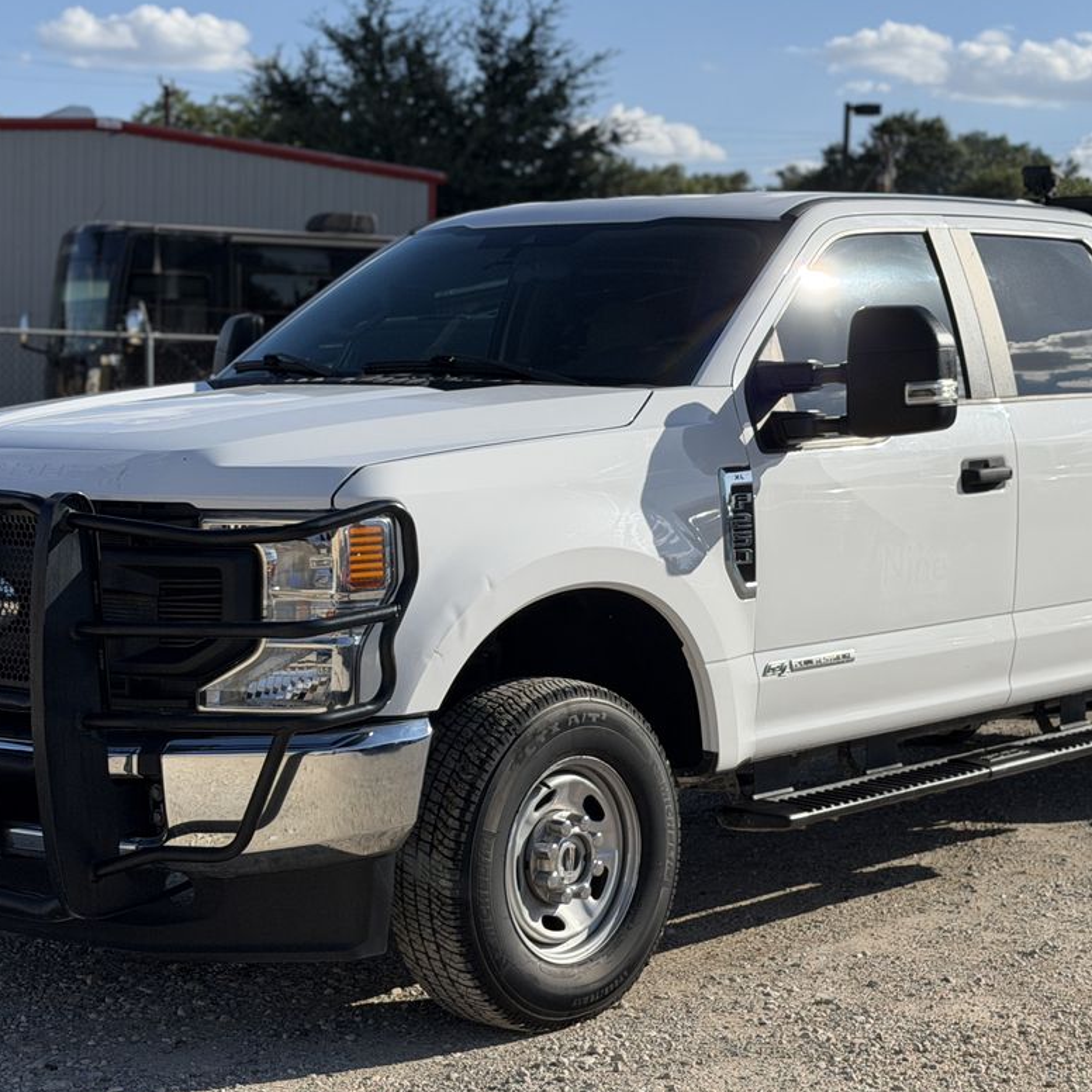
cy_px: 569
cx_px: 621
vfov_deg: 24.7
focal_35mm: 70
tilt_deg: -4.4
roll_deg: -1.5
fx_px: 2498
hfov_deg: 24.6
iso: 64
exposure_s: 1/7143
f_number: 1.78
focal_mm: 6.76
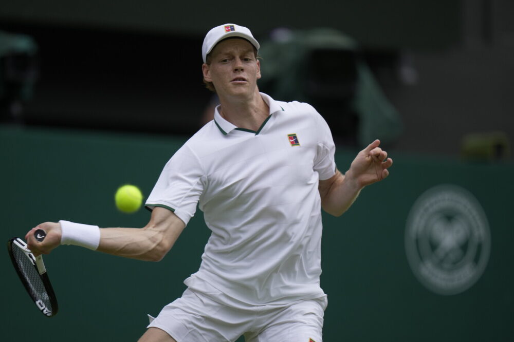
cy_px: 171
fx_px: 5709
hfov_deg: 5.2
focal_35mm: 400
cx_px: 257
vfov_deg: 3.4
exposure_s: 1/2500
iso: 250
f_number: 2.8
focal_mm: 400
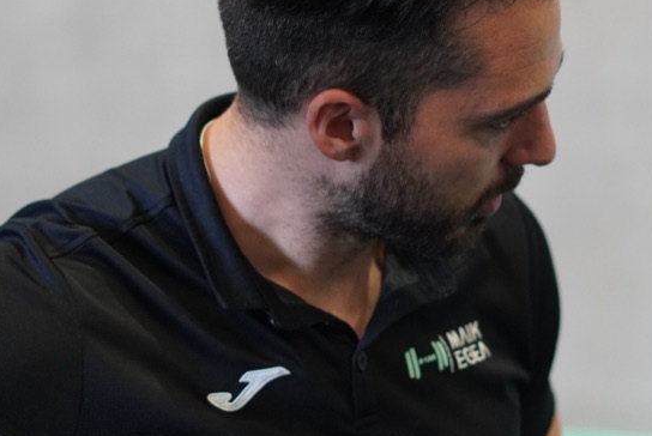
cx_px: 459
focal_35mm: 124
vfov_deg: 11.1
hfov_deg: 16.4
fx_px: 2248
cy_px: 137
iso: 1600
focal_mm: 50
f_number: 2.2
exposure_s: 1/160
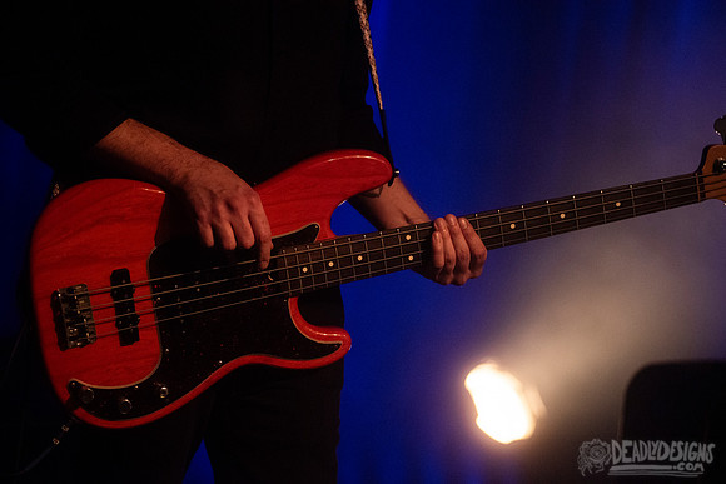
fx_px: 2340
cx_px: 363
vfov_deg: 11.8
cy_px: 242
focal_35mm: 116
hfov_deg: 17.6
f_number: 3.2
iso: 2500
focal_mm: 116
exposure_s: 1/160
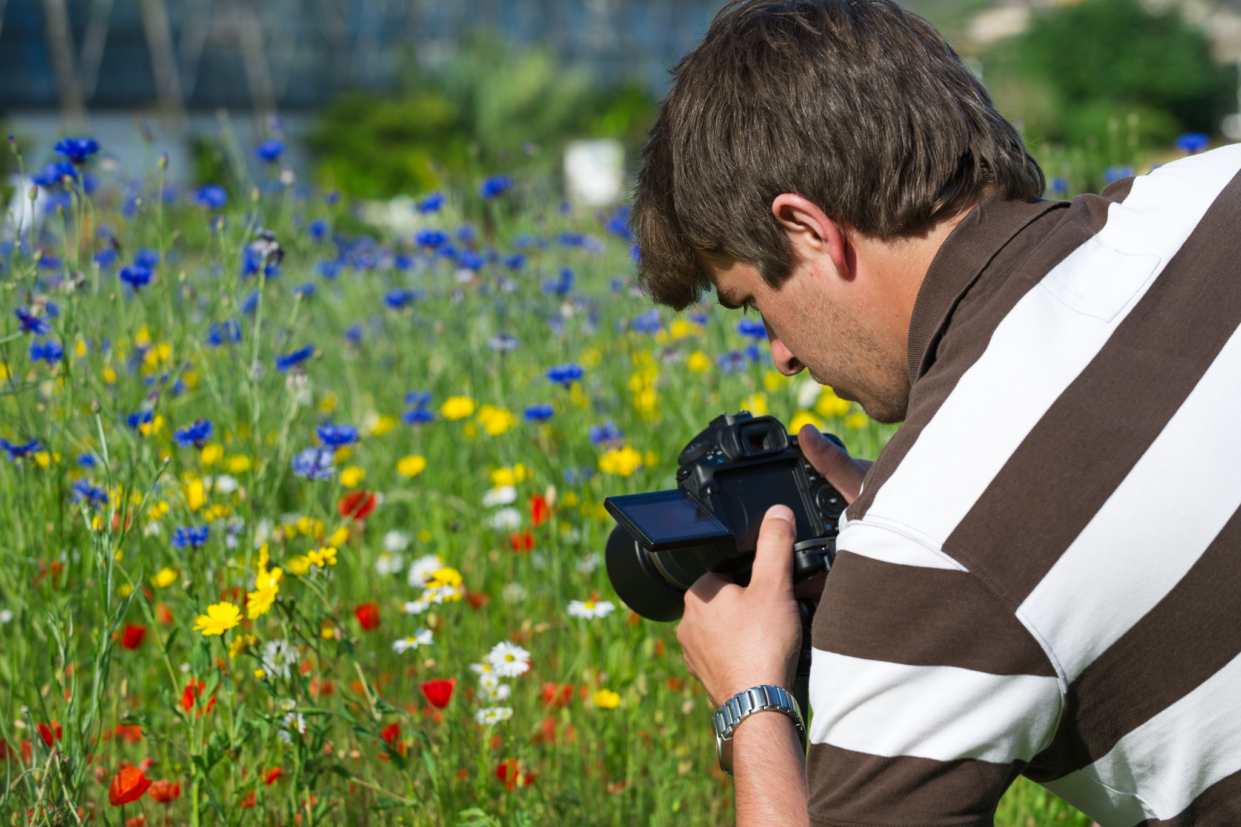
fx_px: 2965
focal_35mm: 86
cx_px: 620
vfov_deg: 15.9
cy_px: 414
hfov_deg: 23.6
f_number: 6.3
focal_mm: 86
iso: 100
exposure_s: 1/160
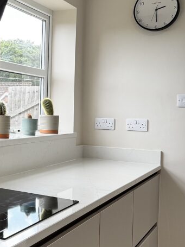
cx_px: -21
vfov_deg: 35.5
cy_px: 113
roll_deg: -1.7
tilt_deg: +0.9
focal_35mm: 54
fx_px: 385
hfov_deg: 25.0
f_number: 1.78
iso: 64
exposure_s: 1/162
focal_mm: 6.76
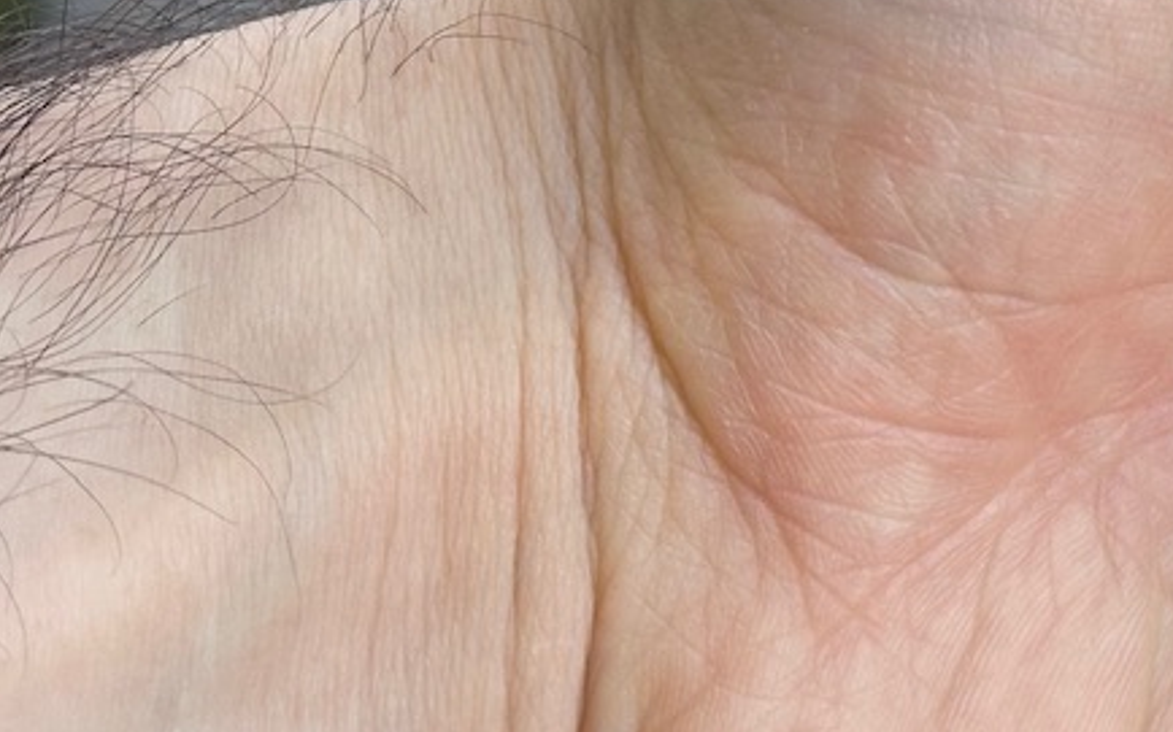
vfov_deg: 8.5
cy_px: -516
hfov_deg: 13.6
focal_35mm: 150
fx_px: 4794
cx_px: 1338
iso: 64
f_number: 1.78
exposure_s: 1/234
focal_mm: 6.86
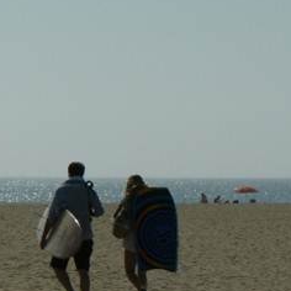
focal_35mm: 349
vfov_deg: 5.0
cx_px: 127
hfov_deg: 5.0
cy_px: 155
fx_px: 3319
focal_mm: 32.3
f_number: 8
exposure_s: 1/1000
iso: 100
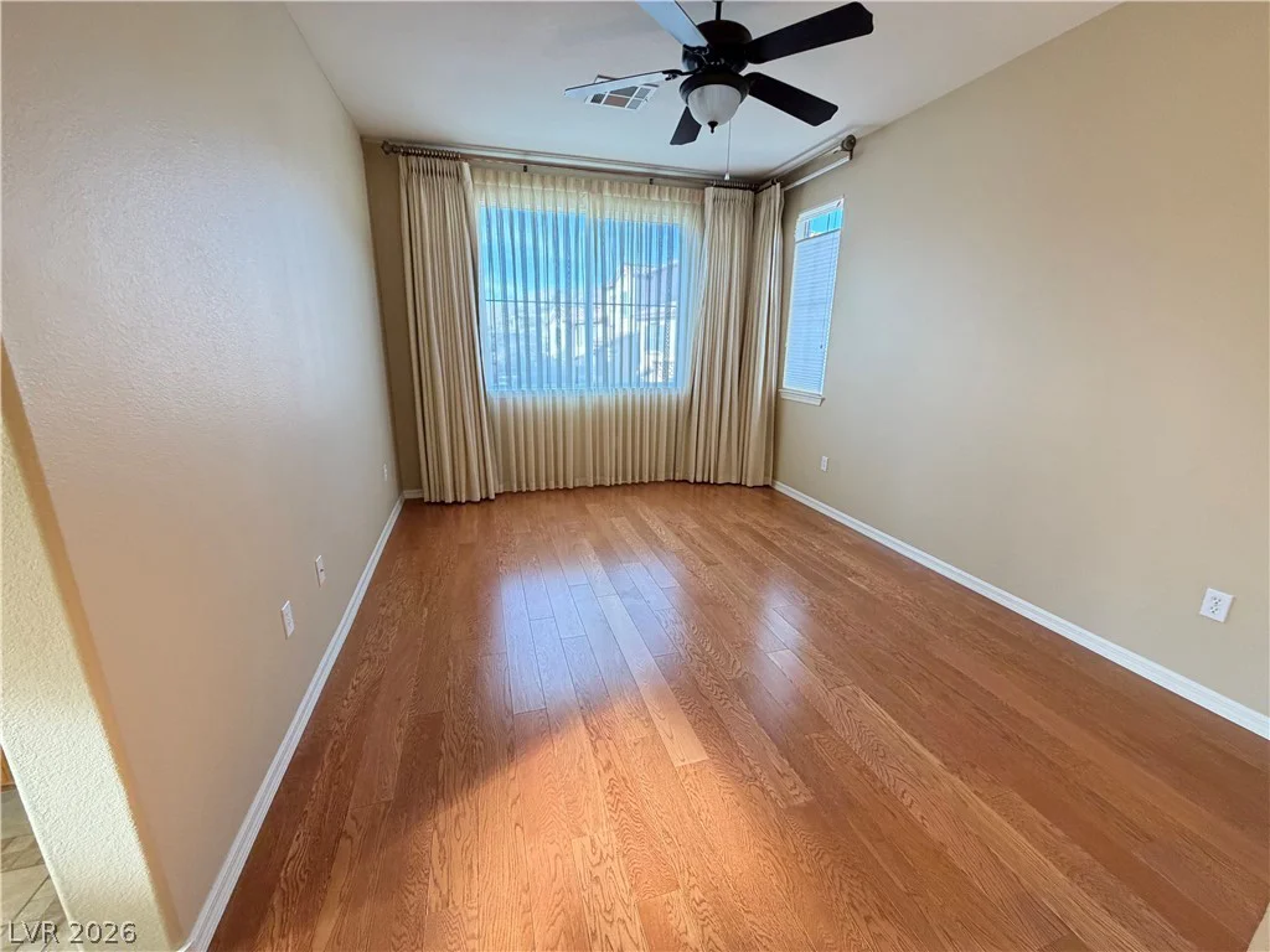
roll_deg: -0.1
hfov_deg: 102.1
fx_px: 514
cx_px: 635
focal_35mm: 14
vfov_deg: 85.7
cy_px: 476
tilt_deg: -15.4
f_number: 2.2
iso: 320
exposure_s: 1/72
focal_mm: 2.22
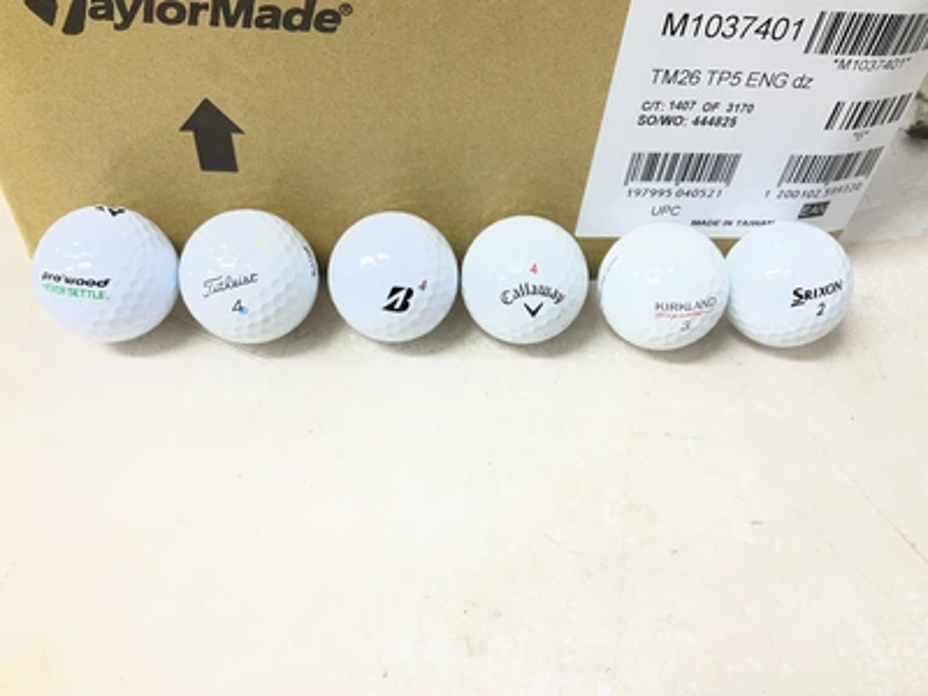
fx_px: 777
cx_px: 464
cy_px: 348
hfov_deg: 61.7
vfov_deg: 48.2
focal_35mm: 29
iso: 25
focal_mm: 3
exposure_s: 1/120
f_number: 1.8
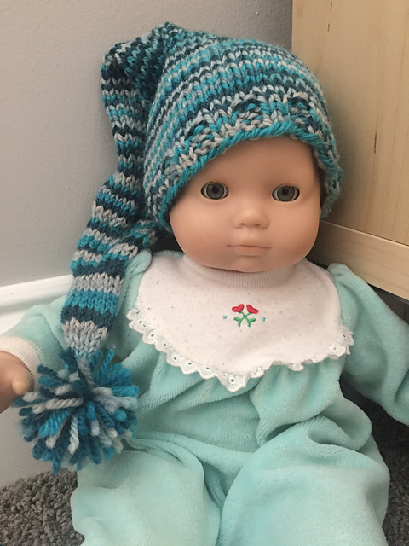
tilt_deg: -19.3
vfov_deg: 61.7
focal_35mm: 29
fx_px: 457
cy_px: 273
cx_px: 204
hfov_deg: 48.2
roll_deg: +2.3
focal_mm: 4.15
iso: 500
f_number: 2.2
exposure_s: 1/15
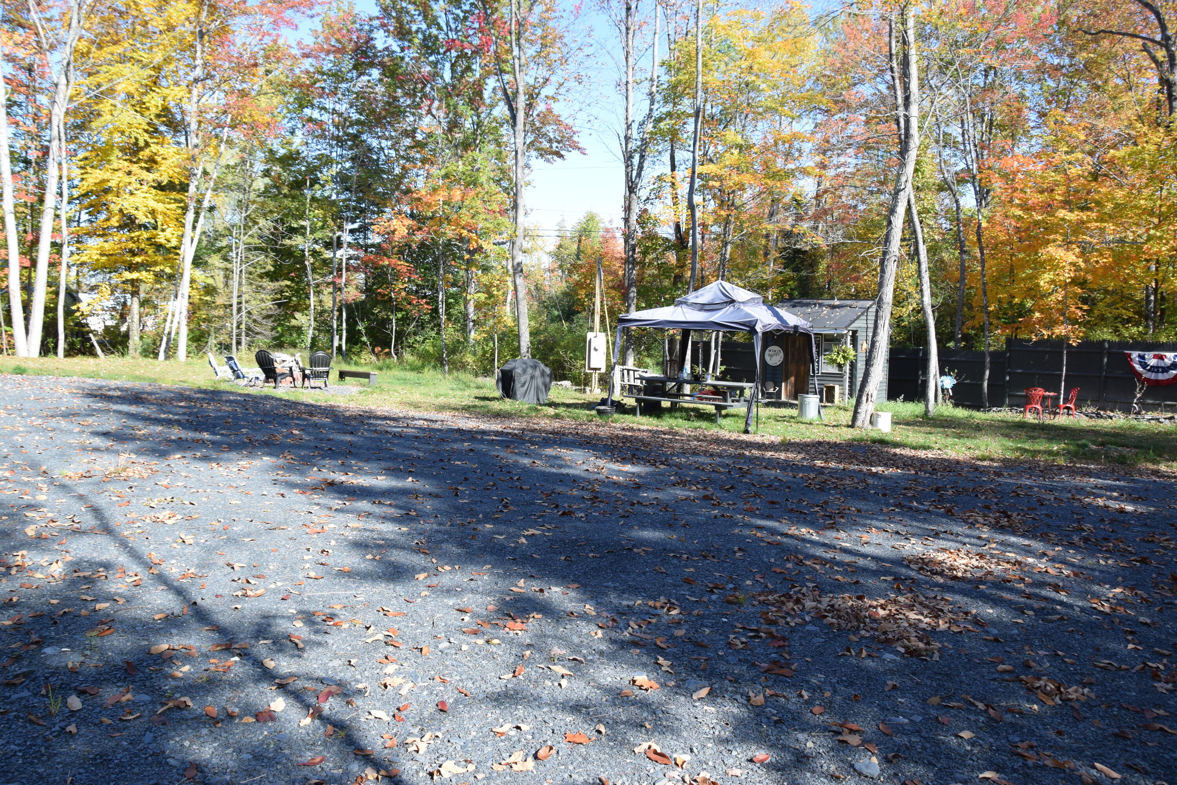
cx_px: 588
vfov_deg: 47.9
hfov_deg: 67.4
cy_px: 392
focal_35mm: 27
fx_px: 883
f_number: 8
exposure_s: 1/250
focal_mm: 18
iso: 280
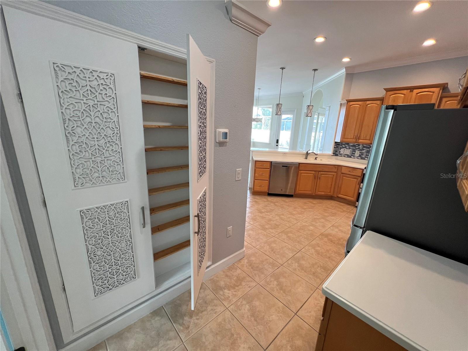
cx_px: 234
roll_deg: -2.7
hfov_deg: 106.2
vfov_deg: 89.9
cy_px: 176
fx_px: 176
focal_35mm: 13
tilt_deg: -14.6
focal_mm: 1.57
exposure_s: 1/120
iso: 160
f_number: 1.8
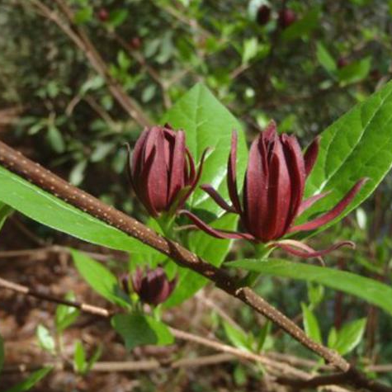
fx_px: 589
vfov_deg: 36.8
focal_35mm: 46
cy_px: 201
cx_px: 206
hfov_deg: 36.8
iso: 80
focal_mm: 6.83
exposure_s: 1/125
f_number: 4.6
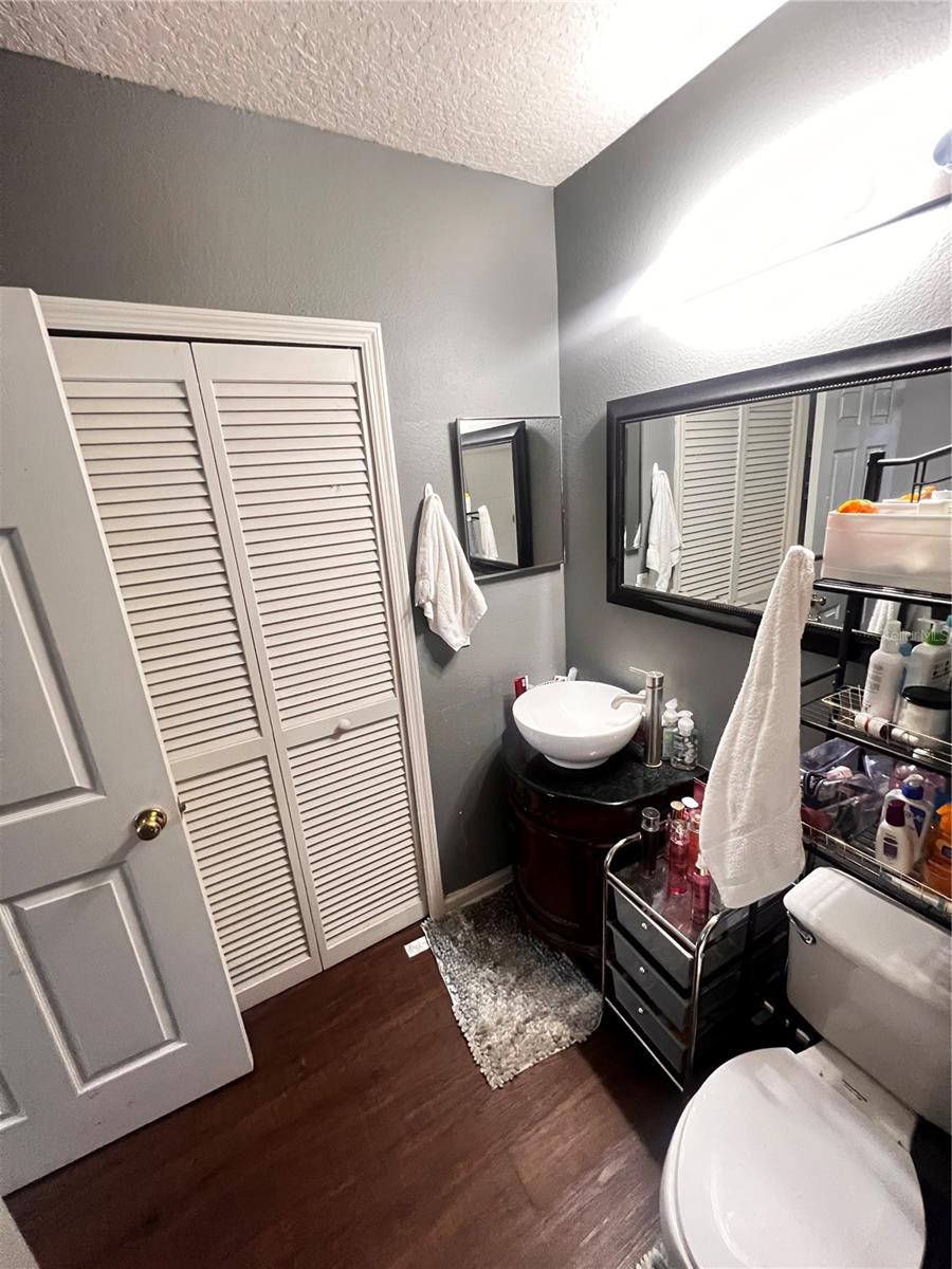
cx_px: 476
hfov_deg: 89.9
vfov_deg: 106.2
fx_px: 477
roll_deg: +4.5
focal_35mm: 13
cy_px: 634
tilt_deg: -16.7
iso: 800
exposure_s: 1/40
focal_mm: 1.57
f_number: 1.8
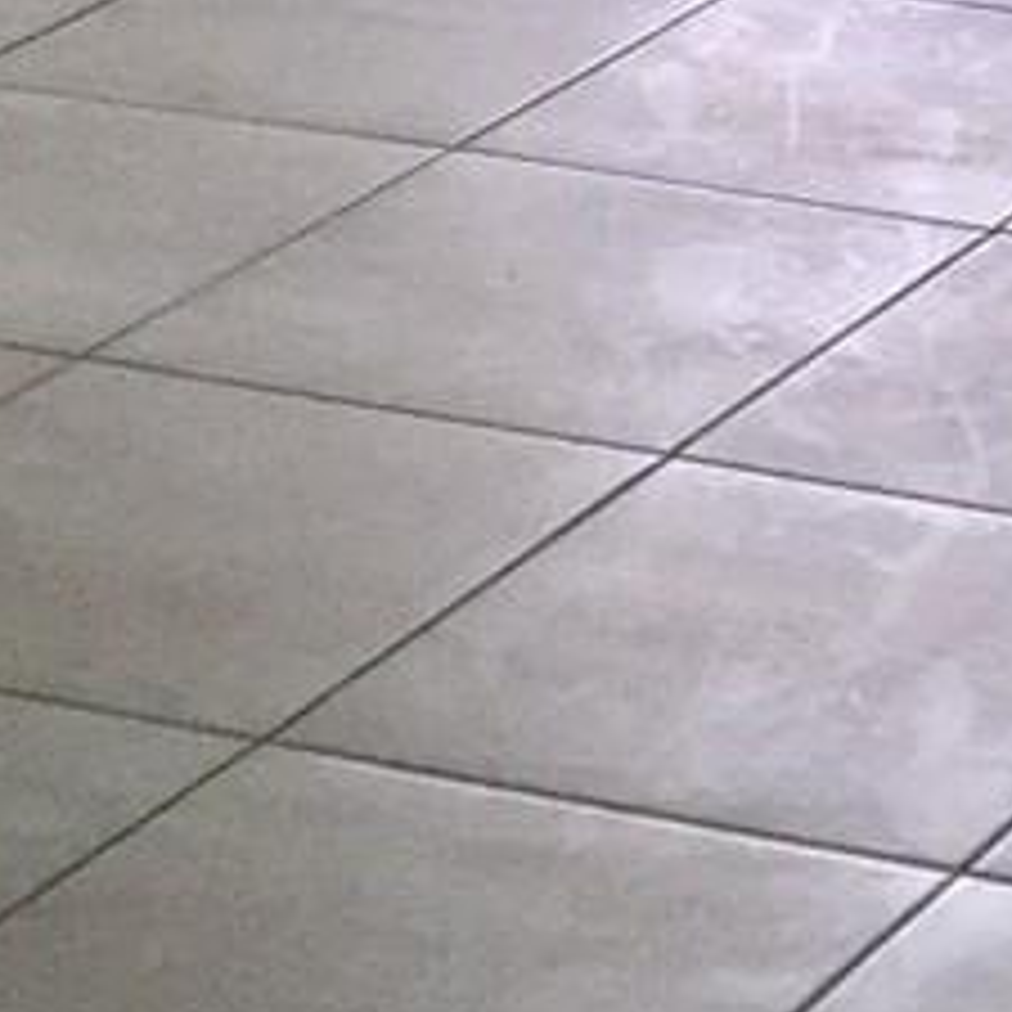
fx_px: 6020
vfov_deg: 8.8
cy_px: -1372
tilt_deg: -3.5
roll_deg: -0.7
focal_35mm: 182
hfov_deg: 9.3
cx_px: 1637
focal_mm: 4.15
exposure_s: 1/391
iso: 32
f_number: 2.2
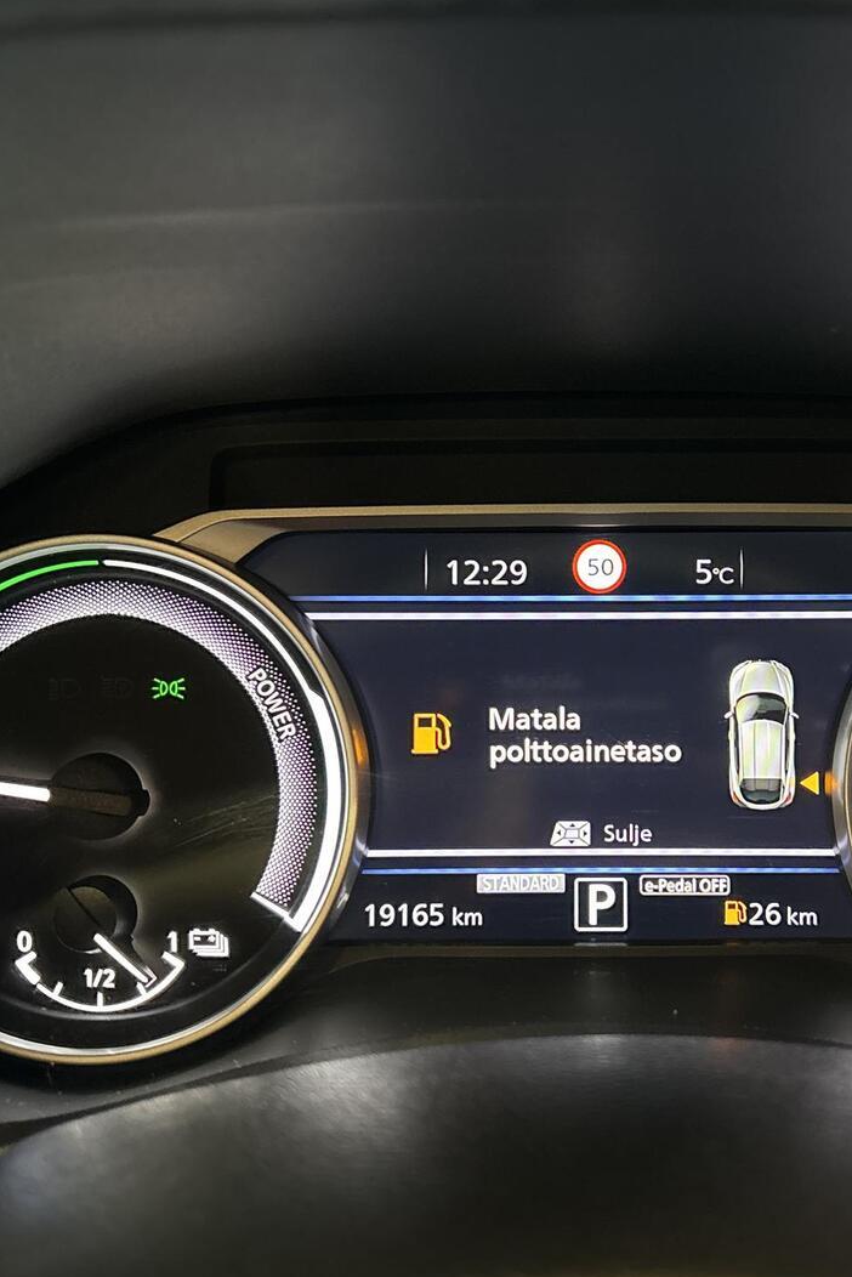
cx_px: 601
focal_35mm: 37
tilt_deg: -25.1
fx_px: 1313
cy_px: 647
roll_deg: -1.2
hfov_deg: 35.4
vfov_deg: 51.9
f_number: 1.6
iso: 640
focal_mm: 5.96
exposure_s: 1/36
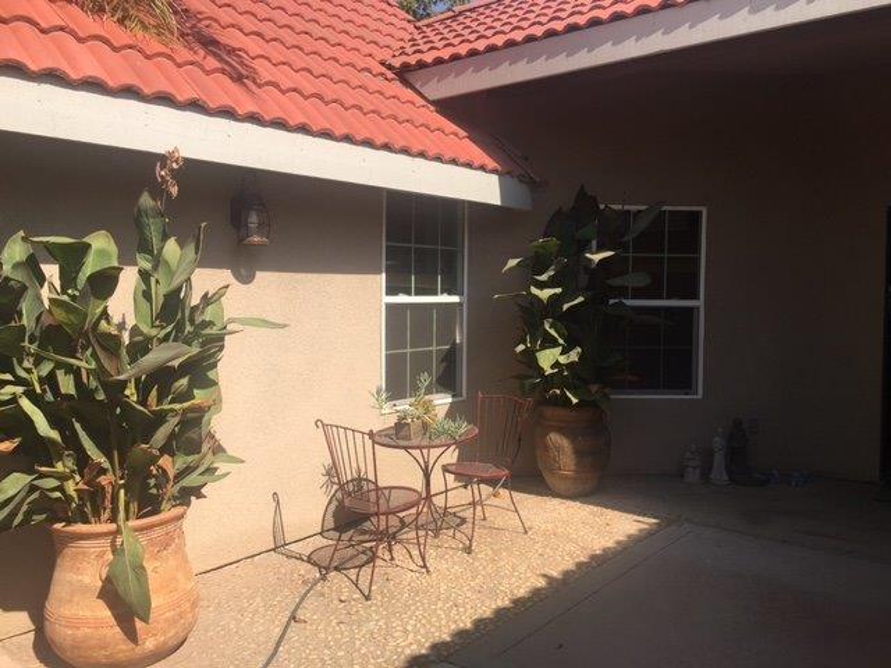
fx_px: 746
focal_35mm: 29
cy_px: 334
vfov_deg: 48.2
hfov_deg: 61.7
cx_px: 446
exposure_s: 1/1304
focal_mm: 4.15
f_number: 2.2
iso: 25
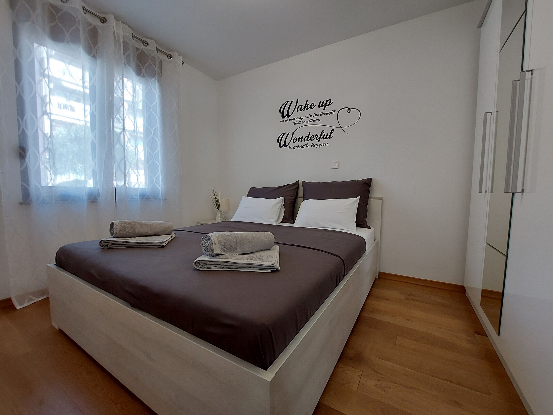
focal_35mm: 13
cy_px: 208
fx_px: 208
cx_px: 276
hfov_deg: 106.2
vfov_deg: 89.9
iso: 80
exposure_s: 1/50
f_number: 2.2
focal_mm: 1.74
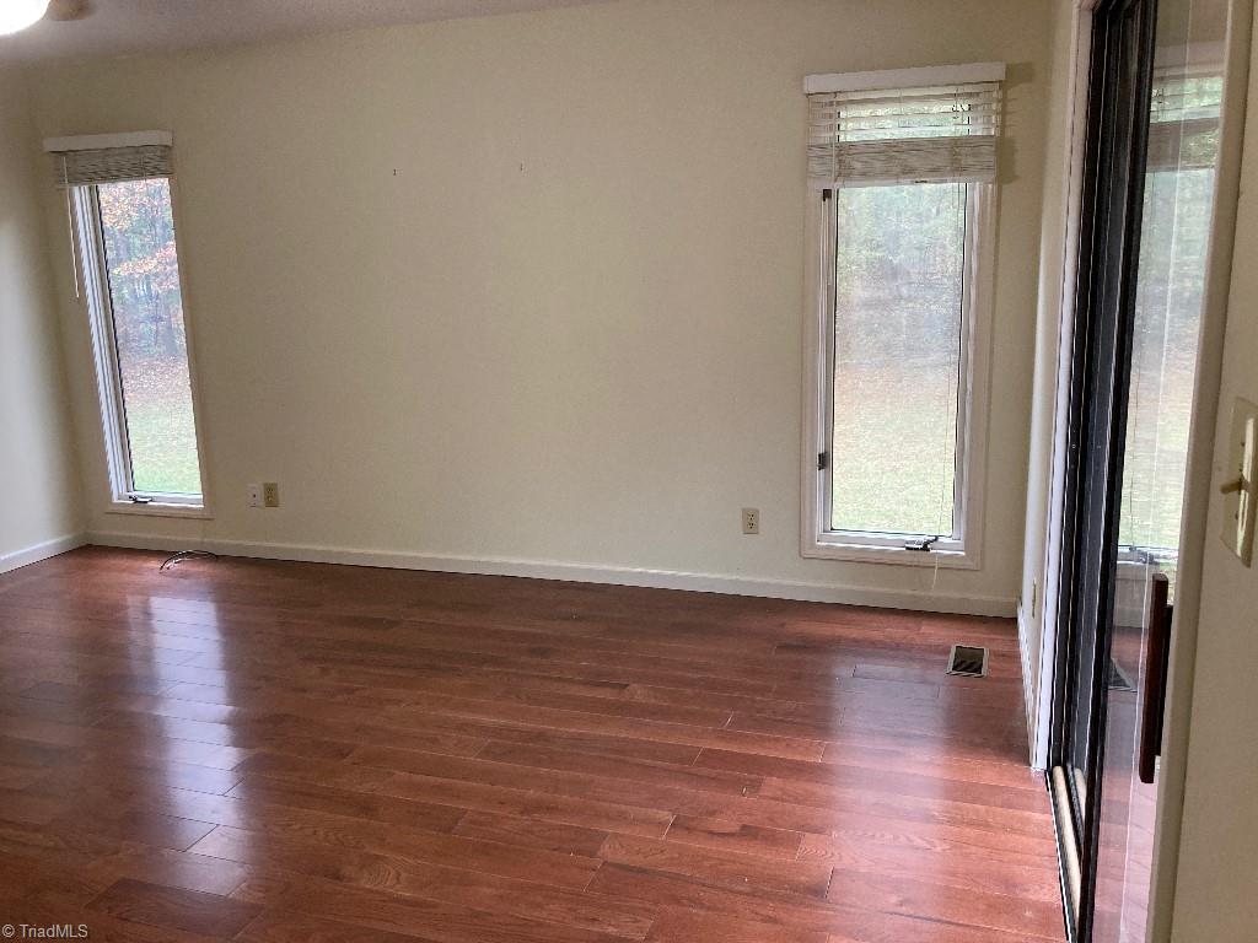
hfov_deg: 63.4
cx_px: 629
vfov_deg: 49.7
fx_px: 1018
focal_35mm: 28
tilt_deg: -10.4
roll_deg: +1.7
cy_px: 472
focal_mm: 3.99
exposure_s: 1/60
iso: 100
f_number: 1.8
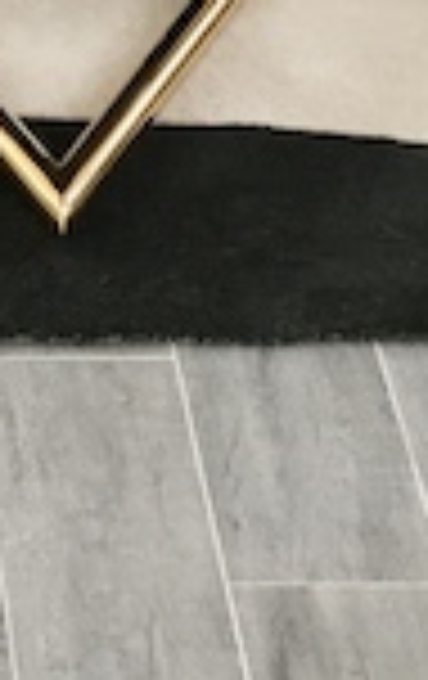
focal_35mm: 130
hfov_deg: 9.6
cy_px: 126
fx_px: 2415
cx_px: -347
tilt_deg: -43.7
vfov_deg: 15.9
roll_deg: -0.7
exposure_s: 1/30
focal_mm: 4.15
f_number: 2.2
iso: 64
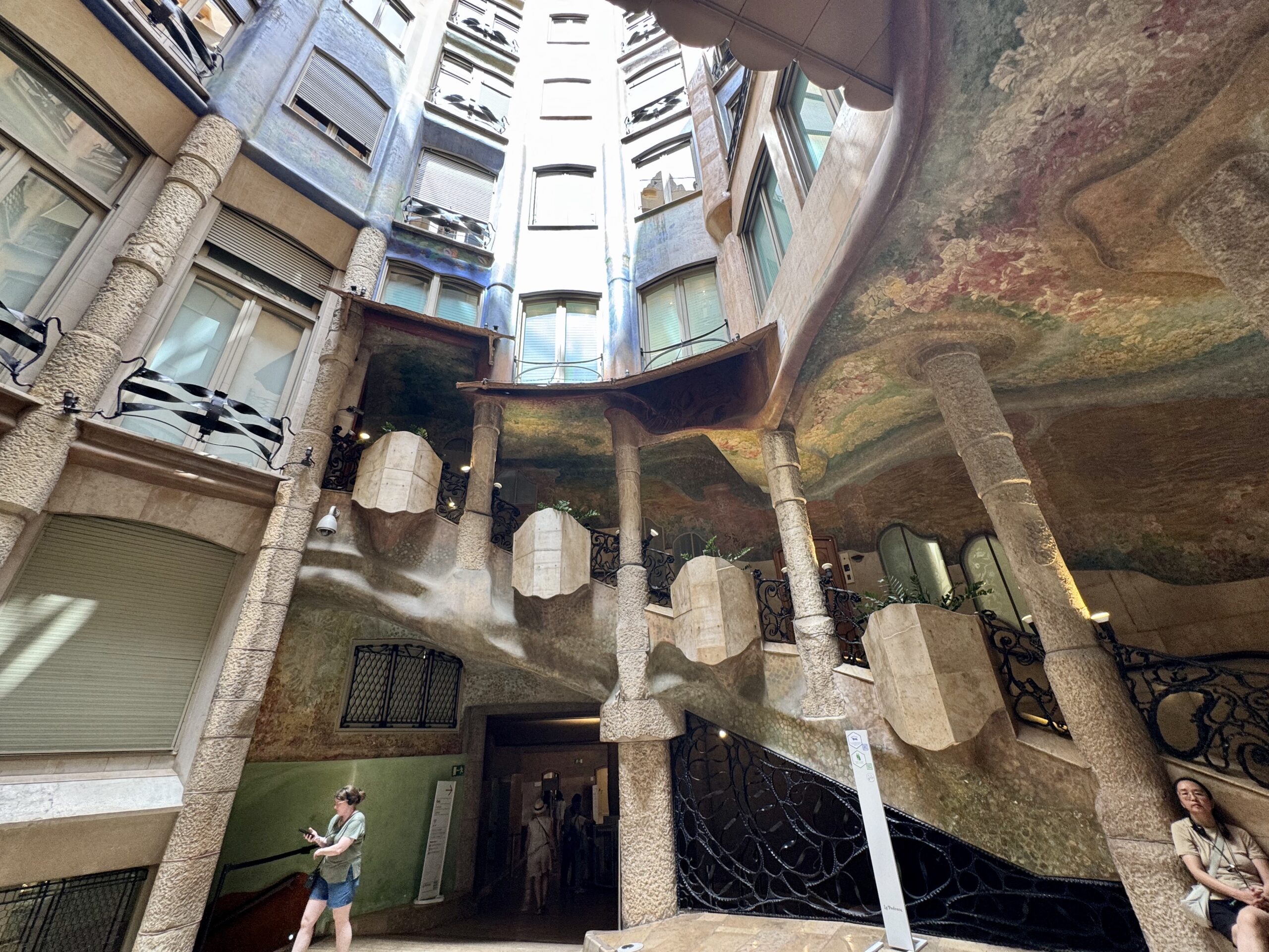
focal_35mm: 14
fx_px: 513
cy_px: 476
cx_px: 634
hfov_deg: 102.1
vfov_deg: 85.7
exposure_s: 1/99
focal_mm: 2.22
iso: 100
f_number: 2.2
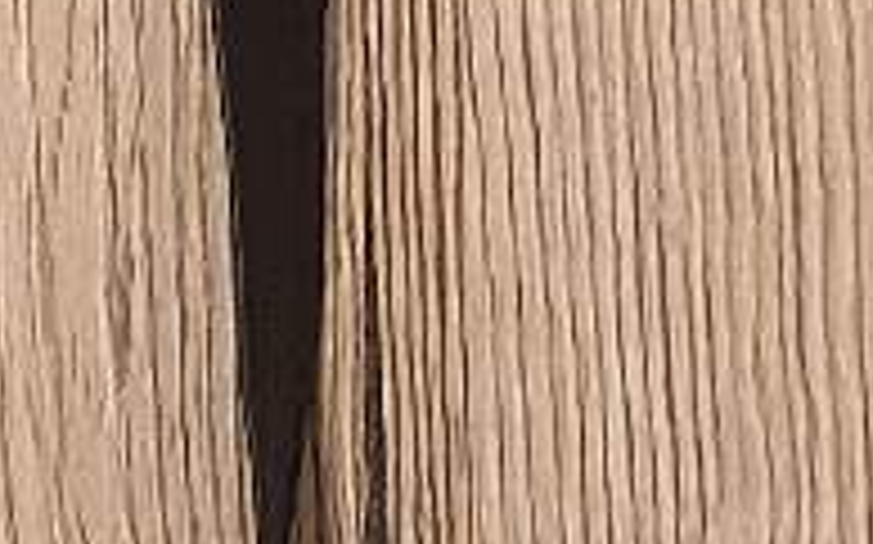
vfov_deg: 5.7
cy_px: 180
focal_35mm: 229
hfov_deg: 9.2
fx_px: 5445
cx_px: 299
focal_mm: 4.3
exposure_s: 1/50
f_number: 2.4
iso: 500
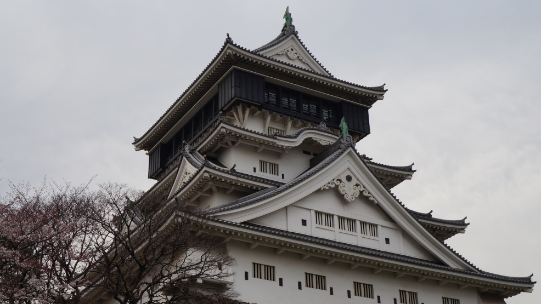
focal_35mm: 53
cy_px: 175
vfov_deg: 22.8
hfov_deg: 39.5
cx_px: 274
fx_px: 754
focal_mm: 33
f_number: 11
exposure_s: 1/100
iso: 200
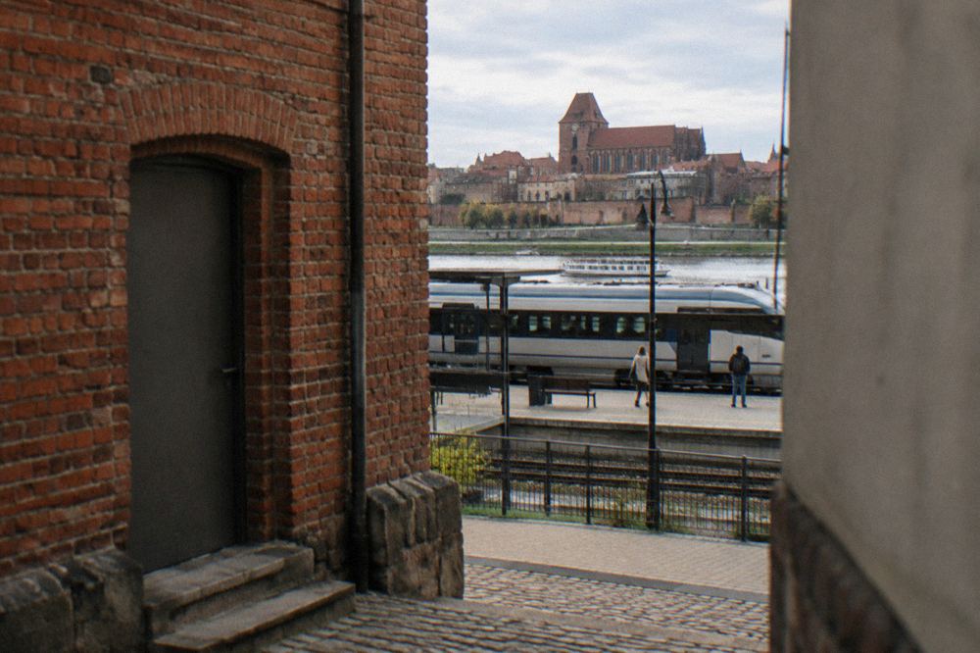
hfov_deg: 51.9
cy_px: 326
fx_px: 1007
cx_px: 490
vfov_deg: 35.9
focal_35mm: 37
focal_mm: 37
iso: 800
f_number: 5.6
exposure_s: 1/640
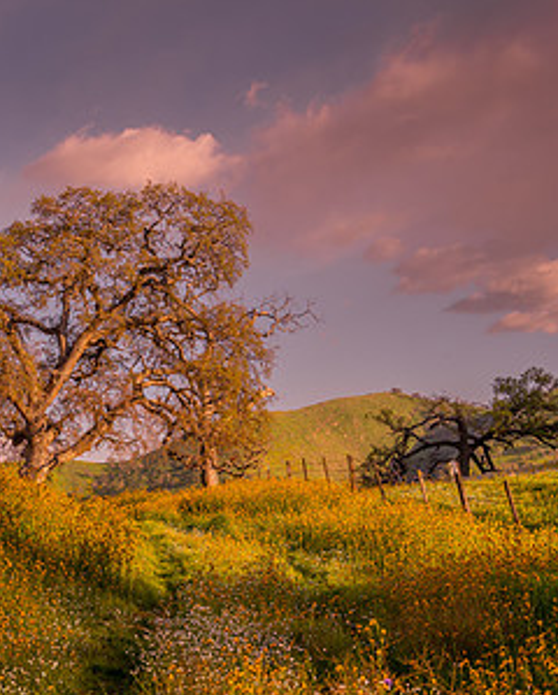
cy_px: 446
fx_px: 1298
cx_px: -4
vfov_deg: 29.8
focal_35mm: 63
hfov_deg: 23.2
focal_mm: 29.5
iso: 64
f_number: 8
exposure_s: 1/60
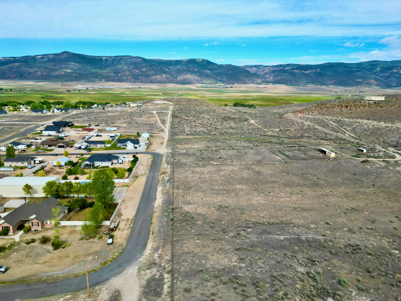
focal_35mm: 24
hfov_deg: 71.6
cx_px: 200
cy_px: 150
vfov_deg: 56.8
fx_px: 278
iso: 100
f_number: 1.7
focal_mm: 6.72
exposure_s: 1/2500
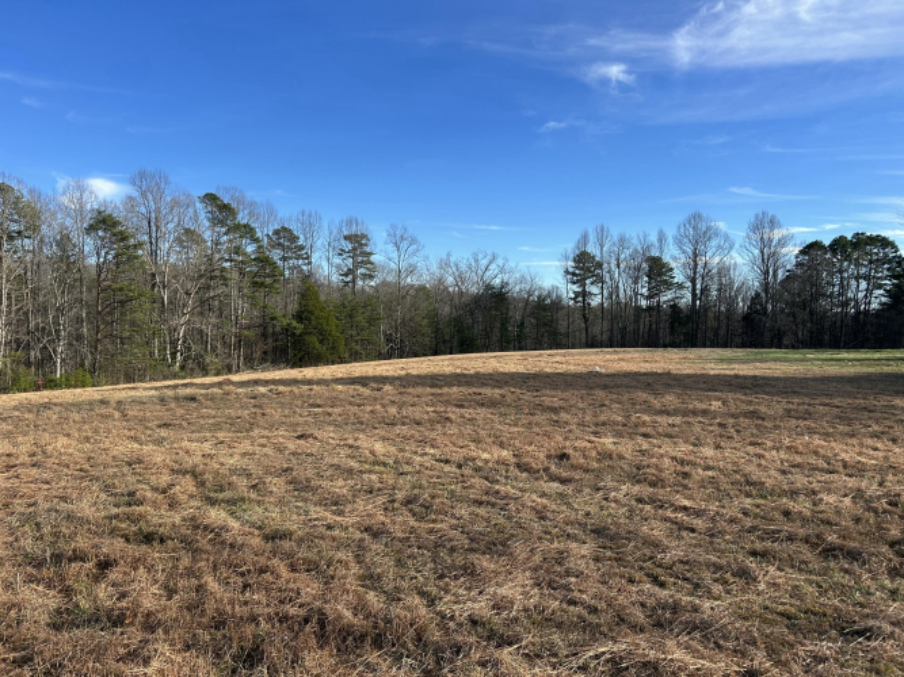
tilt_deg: -2.2
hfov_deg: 67.3
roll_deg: -0.5
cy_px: 338
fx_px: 679
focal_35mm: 26
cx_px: 452
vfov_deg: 53.0
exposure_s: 1/2252
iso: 50
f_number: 1.5
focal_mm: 5.7
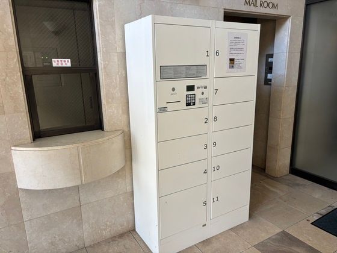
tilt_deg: -13.3
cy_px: 126
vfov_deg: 53.1
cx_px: 168
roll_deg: +1.2
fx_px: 253
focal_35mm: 26
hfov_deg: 67.3
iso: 125
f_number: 1.6
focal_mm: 5.96
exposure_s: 1/102
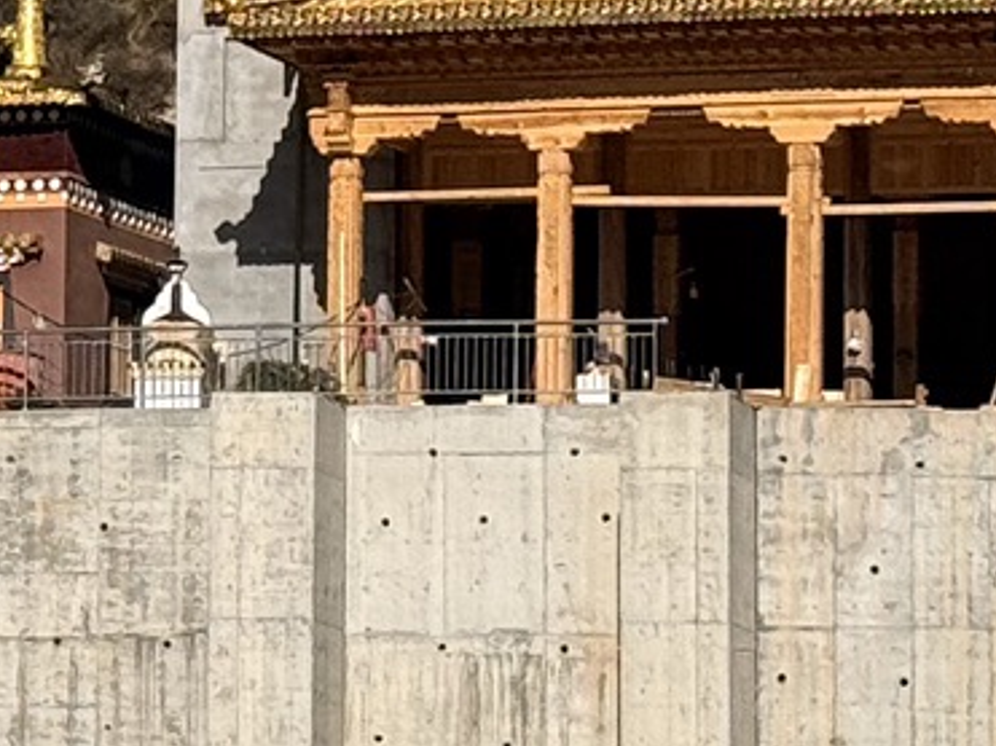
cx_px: -478
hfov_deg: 7.5
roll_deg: -2.1
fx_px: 7450
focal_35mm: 259
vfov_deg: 5.7
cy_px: -70
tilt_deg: +9.4
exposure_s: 1/8772
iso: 64
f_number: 1.78
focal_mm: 6.76
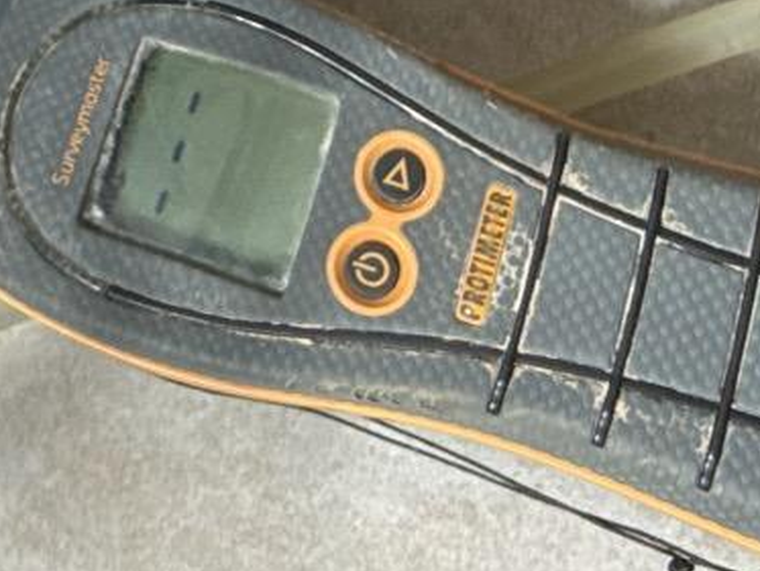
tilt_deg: -47.3
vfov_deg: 18.8
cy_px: -202
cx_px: 155
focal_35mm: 72
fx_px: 1581
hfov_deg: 26.5
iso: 50
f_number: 2.2
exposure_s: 1/261
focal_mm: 2.22
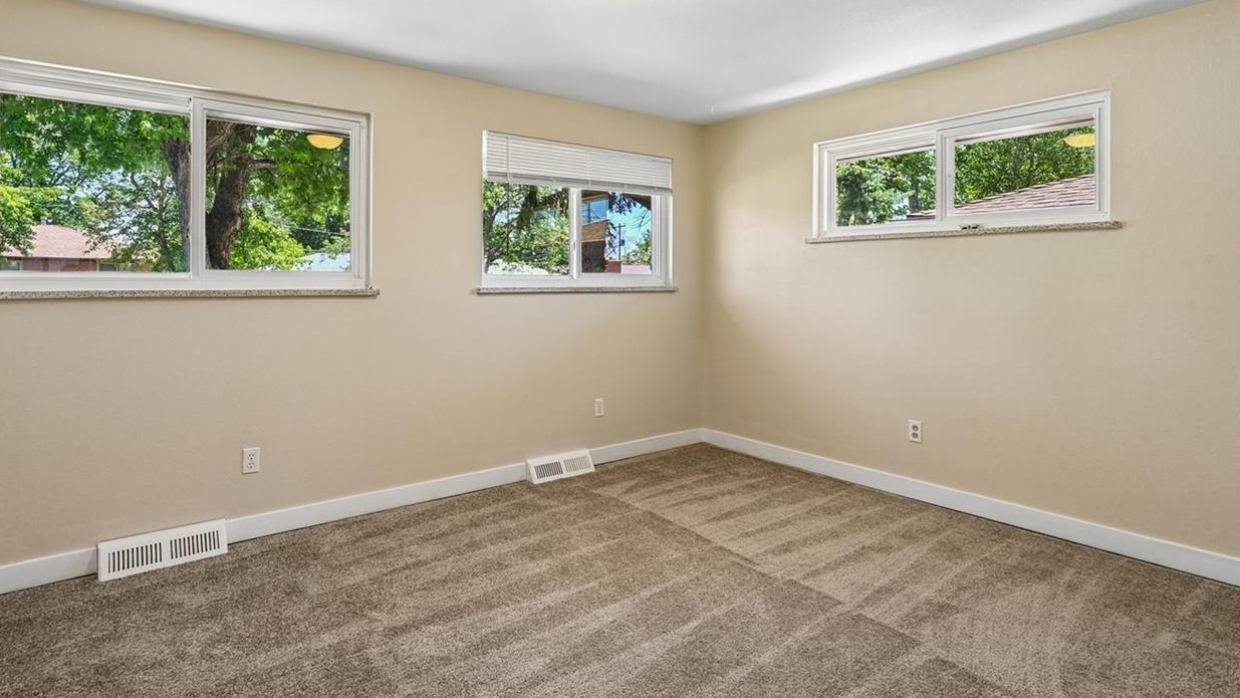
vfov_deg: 57.8
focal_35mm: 19
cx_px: 585
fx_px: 625
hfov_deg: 89.5
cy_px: 270
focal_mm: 14
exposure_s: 1/30
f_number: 10
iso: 400
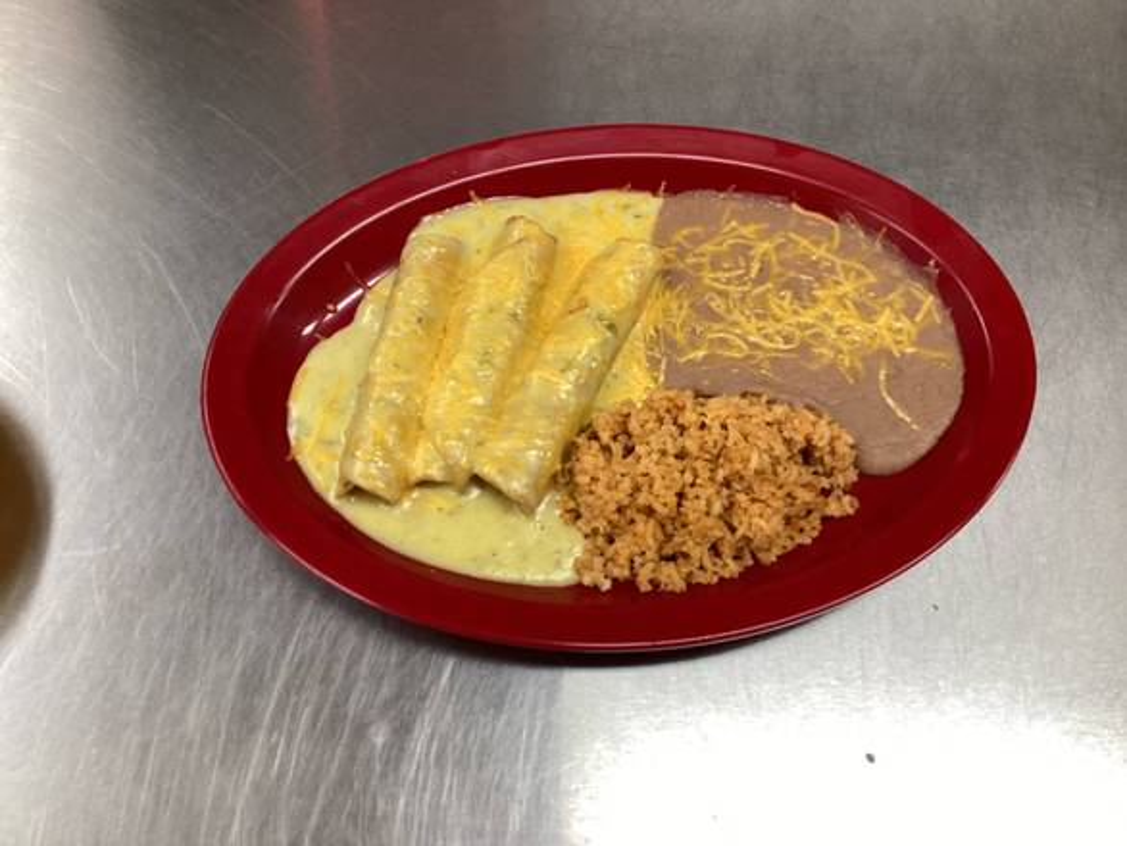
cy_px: 423
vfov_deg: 45.5
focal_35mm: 31
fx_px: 1010
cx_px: 564
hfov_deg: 58.3
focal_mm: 3.3
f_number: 2.4
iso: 64
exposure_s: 1/60
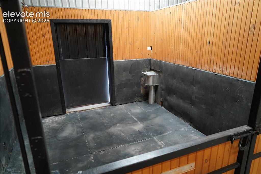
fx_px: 174
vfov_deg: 53.1
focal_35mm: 24
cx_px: 130
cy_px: 87
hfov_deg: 73.8
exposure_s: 1/160
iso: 2500
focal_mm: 24
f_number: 4
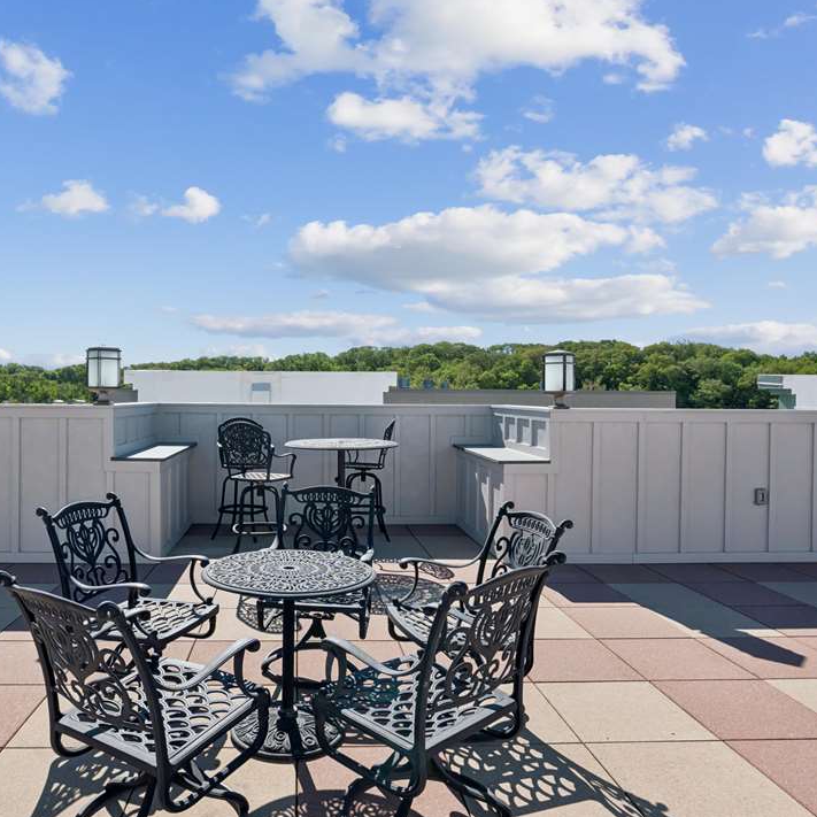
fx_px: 694
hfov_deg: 60.3
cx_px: 318
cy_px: 412
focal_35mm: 26
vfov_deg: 60.9
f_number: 9
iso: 400
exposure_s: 1/1600
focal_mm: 17
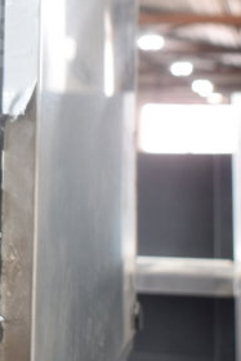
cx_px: -117
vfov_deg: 16.2
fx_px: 1230
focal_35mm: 123
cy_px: -35
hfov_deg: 10.8
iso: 400
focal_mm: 25
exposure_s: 1/40
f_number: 4
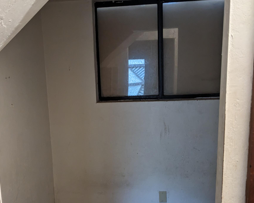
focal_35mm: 46
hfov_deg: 40.3
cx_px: 114
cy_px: 144
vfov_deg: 32.3
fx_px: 346
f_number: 1.73
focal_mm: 4.38
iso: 464
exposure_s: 1/30
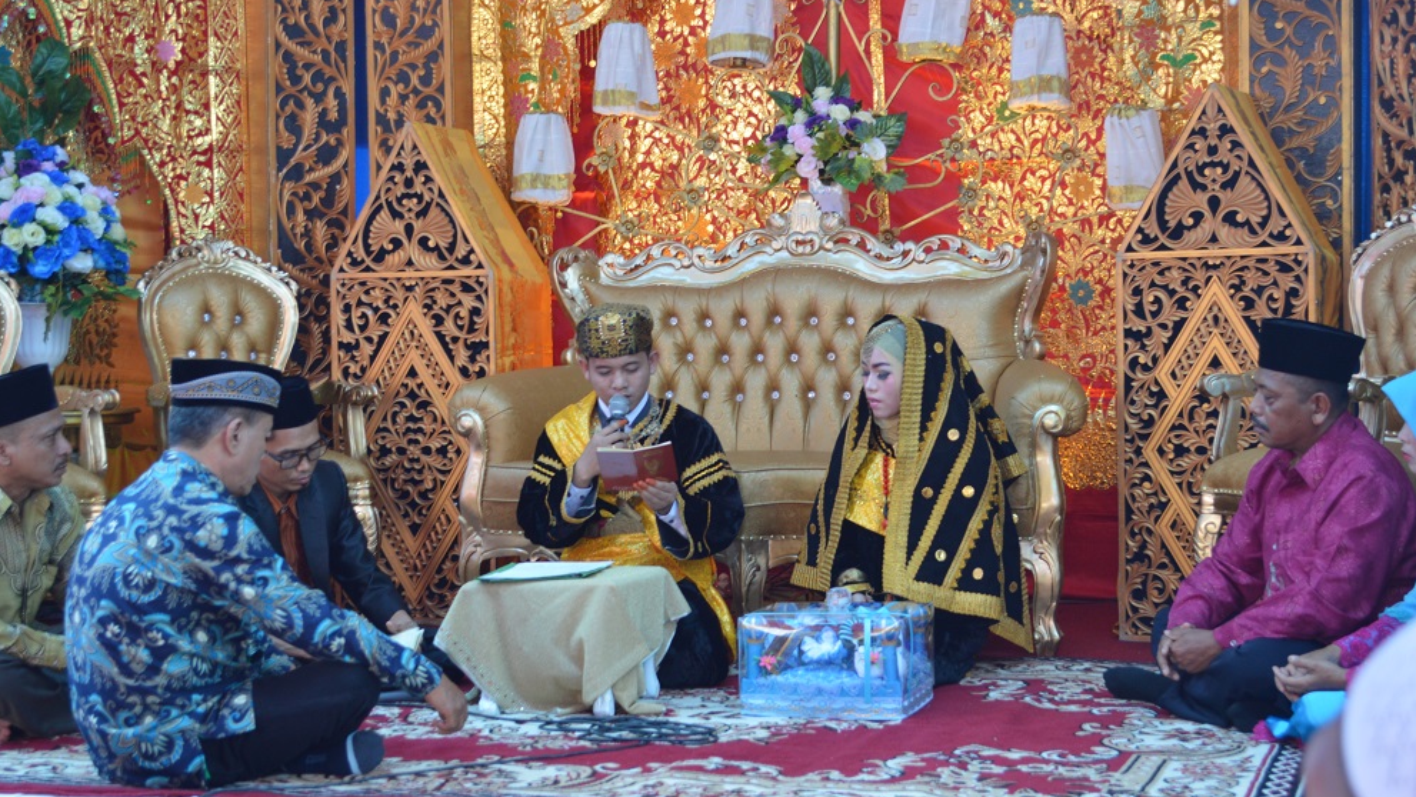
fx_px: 2141
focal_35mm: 57
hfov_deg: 36.6
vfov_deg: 21.1
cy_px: 397
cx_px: 713
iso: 400
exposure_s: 1/30
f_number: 5
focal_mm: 36
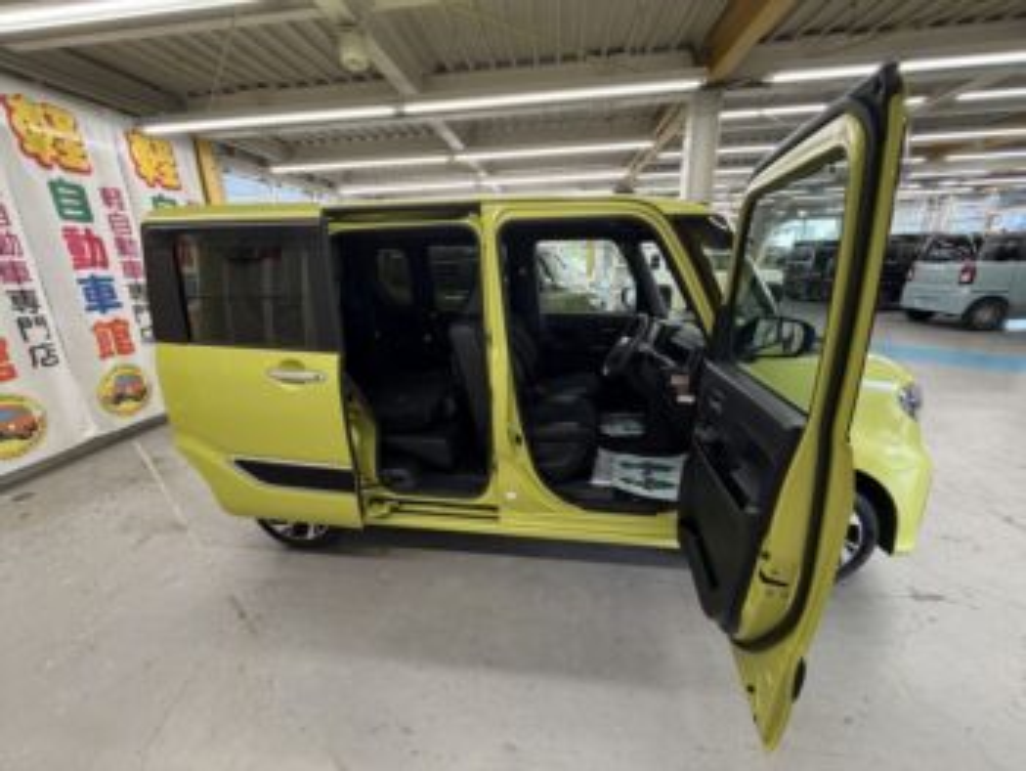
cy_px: 386
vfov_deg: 85.7
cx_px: 513
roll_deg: +2.1
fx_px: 415
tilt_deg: -16.0
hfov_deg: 102.0
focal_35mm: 14
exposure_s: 1/50
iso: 200
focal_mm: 2.22
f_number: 2.2
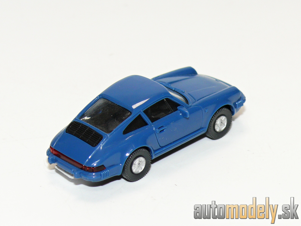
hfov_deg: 12.7
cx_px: 150
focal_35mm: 155
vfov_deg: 9.6
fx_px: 1348
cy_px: 113
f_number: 4
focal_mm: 18.4
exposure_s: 1/30
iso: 100
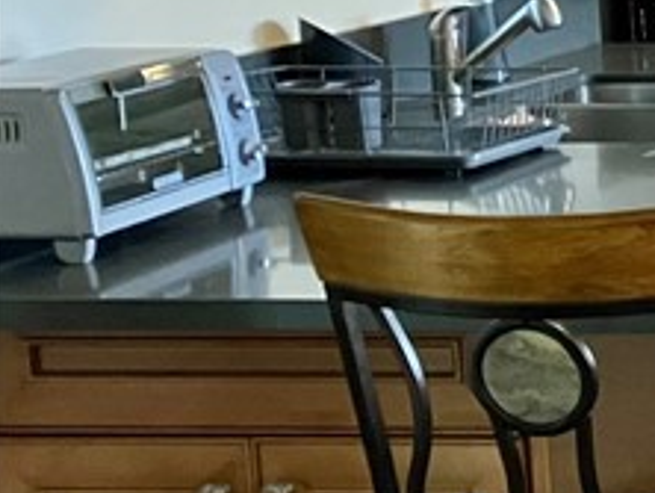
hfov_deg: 12.4
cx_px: 1505
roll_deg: +2.0
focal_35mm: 129
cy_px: 59
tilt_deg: -9.0
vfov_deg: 11.4
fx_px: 2444
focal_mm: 3.99
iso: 250
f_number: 1.8
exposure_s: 1/40
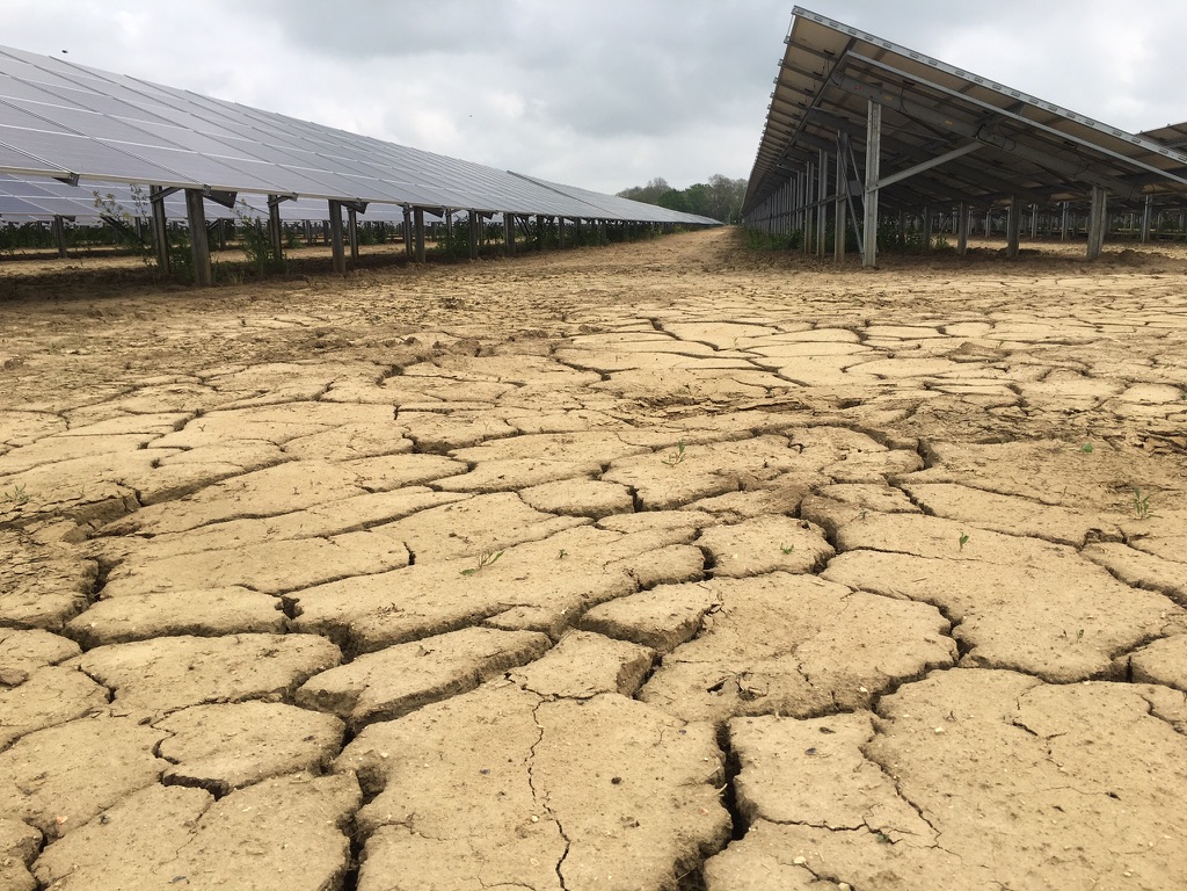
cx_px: 594
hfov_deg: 61.7
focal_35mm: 29
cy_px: 446
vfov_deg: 48.2
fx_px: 994
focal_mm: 4.15
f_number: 2.2
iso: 25
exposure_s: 1/1399
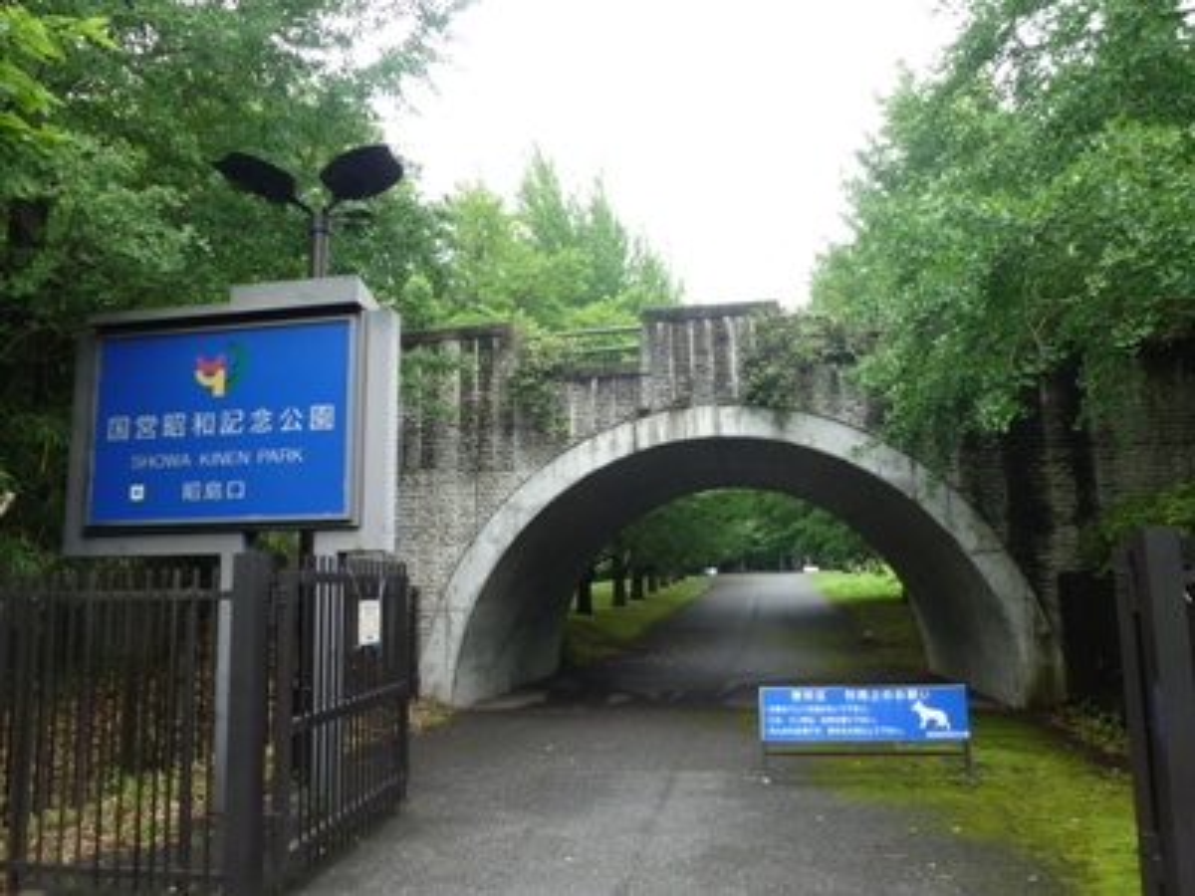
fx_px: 829
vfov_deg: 56.8
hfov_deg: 71.6
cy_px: 448
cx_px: 598
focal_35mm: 24
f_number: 3.3
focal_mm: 4.3
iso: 100
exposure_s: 1/80
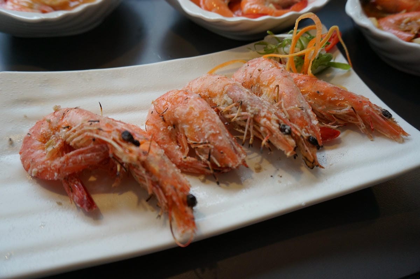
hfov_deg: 73.8
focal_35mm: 24
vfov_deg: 53.1
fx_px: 280
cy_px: 140
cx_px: 210
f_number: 4
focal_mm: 16
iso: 400
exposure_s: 1/160
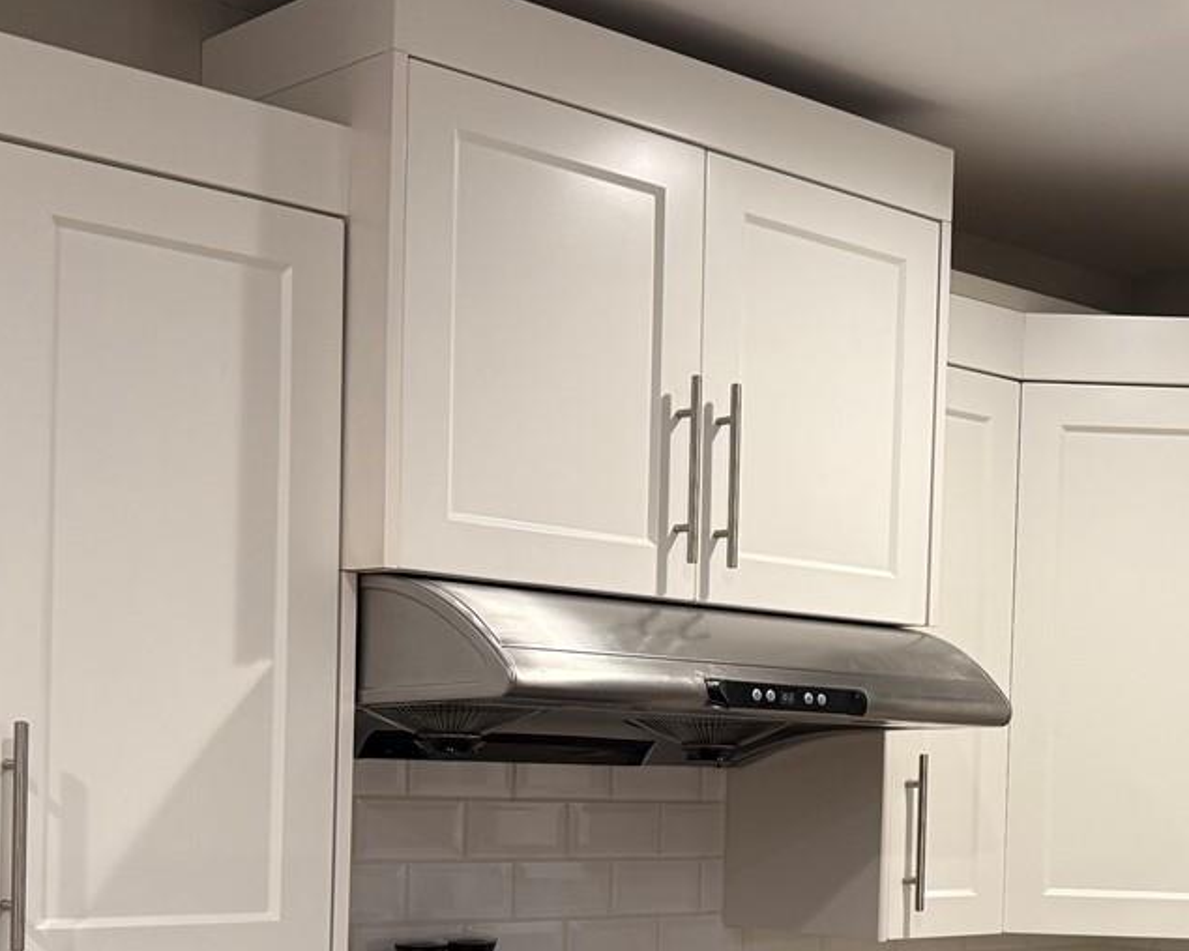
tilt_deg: -1.9
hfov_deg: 31.0
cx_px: 981
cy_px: 818
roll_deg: -1.8
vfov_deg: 25.2
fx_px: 2076
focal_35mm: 59
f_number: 1.78
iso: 200
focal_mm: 6.76
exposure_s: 1/120
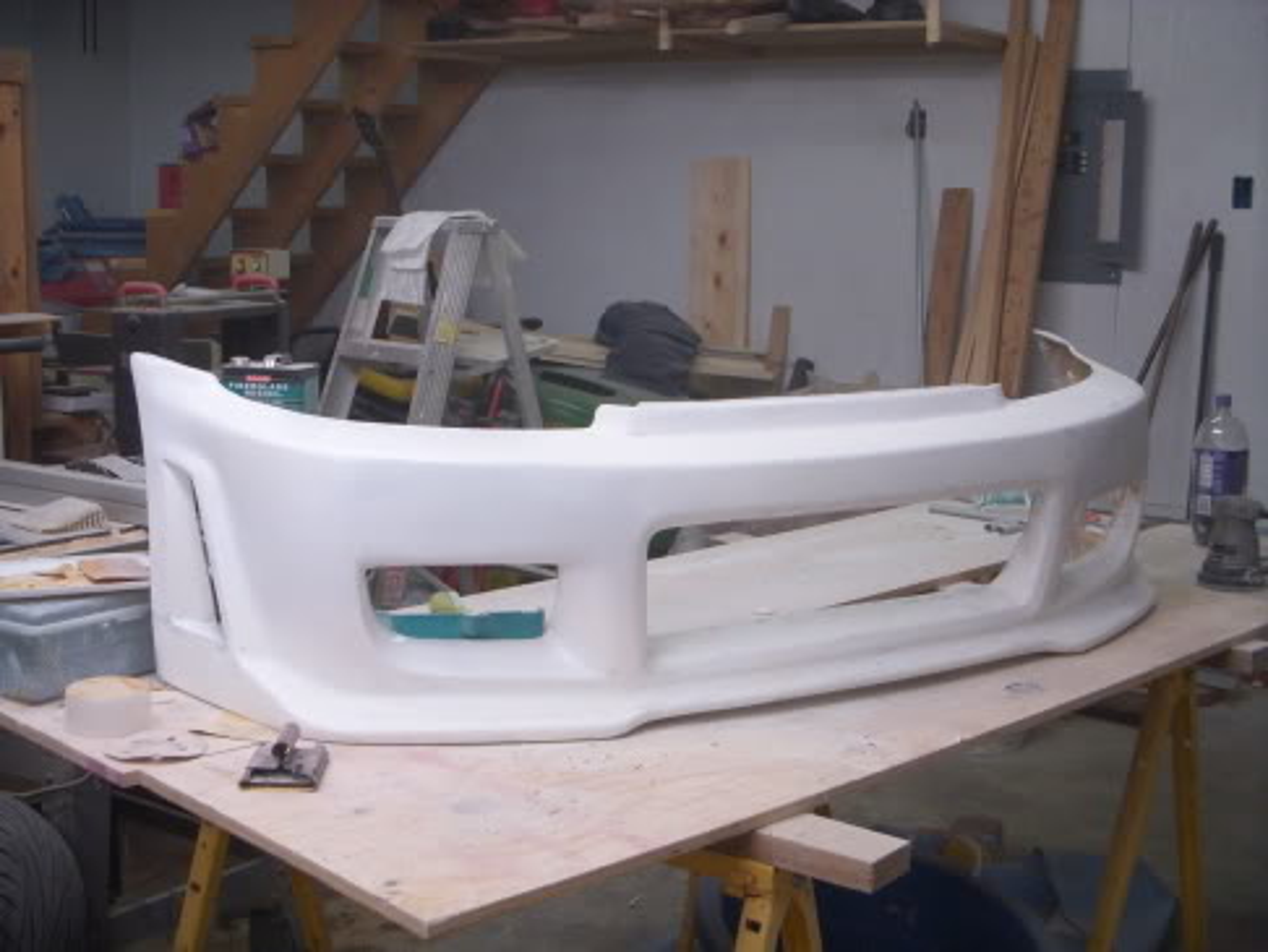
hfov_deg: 40.4
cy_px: 476
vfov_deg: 30.9
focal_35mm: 47
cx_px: 634
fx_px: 1722
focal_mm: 7.9
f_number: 3.4
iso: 200
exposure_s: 1/30
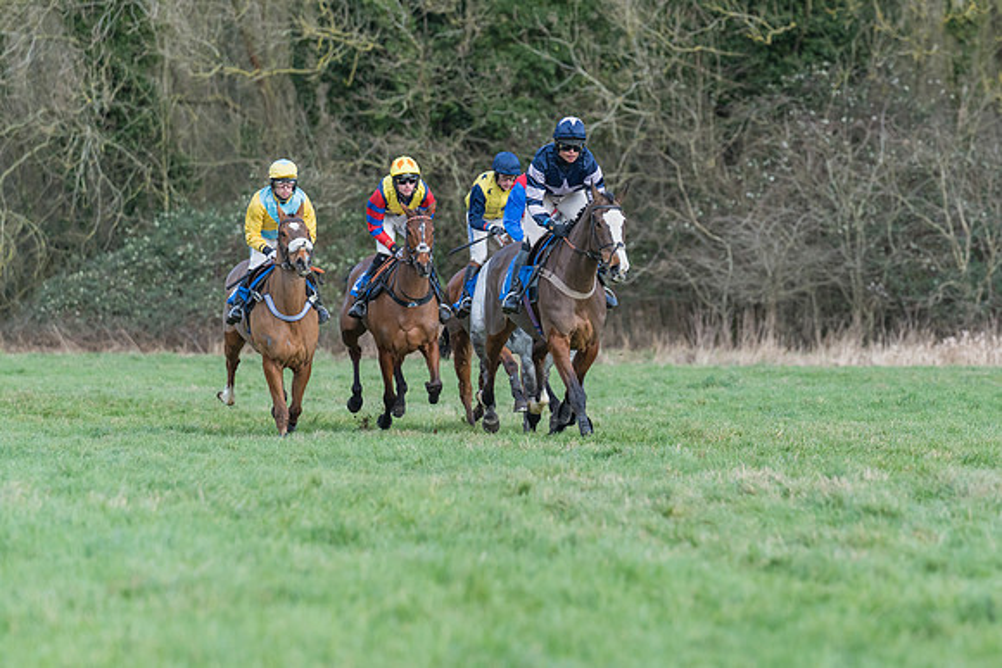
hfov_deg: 7.1
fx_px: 8123
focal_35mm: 292
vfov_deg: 4.7
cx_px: 598
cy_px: 290
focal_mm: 191
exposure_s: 1/1000
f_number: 4
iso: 800
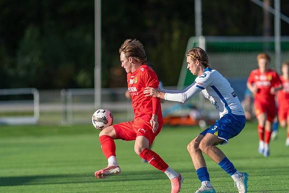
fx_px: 3613
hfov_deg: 4.6
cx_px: 144
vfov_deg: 3.1
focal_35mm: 450
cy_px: 96
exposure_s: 1/2000
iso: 200
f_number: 3.2
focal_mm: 300
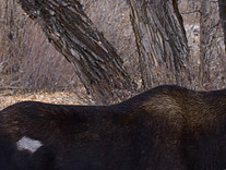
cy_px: 202
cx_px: 114
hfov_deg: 3.7
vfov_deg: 2.8
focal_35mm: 538
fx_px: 3519
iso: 800
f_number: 10
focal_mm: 200
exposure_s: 1/500
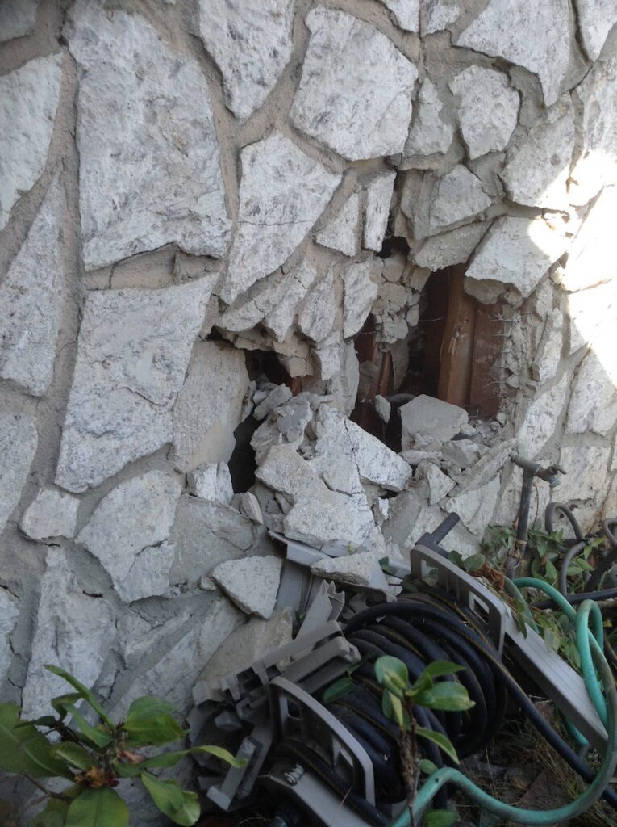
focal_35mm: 33
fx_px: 786
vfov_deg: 55.4
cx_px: 308
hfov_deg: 42.8
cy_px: 414
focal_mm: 3.3
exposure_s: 1/200
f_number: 2.4
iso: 25
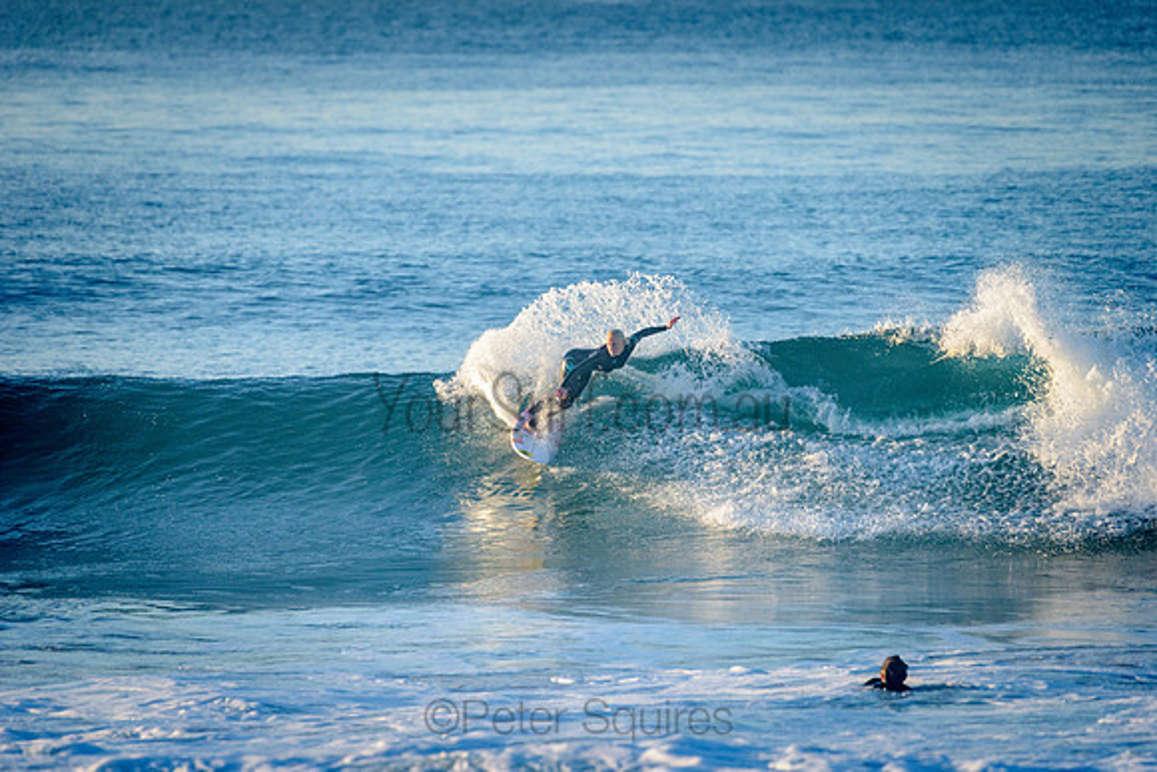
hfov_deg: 4.1
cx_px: 578
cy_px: 386
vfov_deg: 2.8
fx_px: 16072
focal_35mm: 500
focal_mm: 500
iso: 640
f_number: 5.6
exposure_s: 1/2000
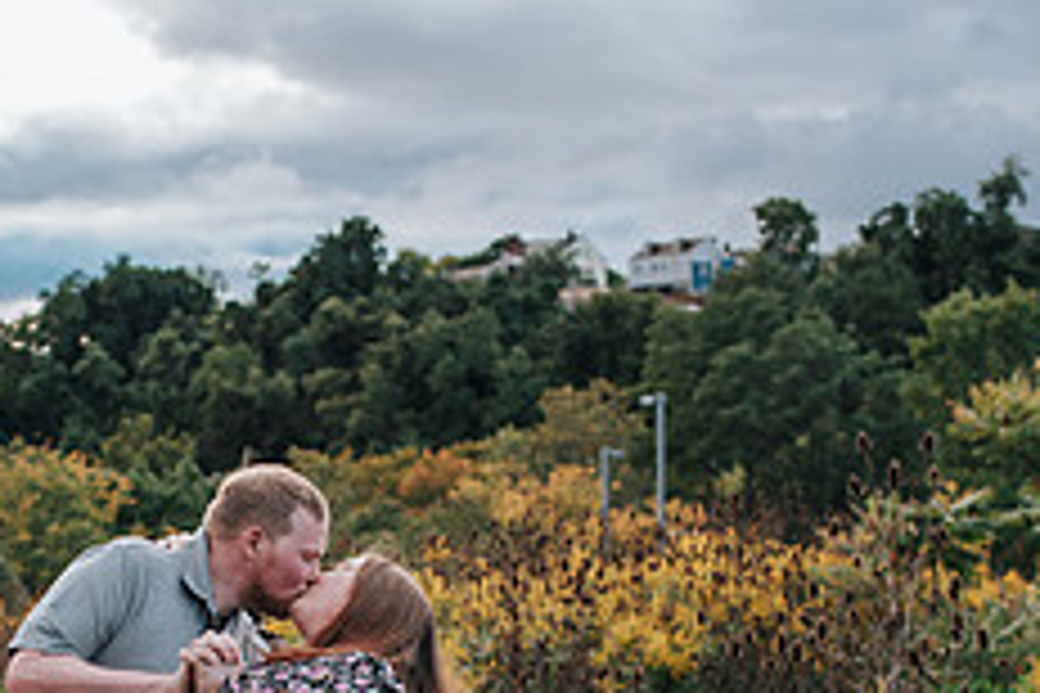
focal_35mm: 88
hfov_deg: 22.9
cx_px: 239
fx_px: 2542
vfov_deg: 15.2
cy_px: 727
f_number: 3.2
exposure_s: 1/1250
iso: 560
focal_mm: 35
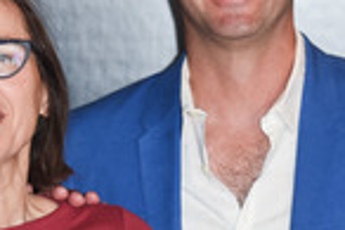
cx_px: -26
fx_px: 3542
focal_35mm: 370
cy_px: 159
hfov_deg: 5.6
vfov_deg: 3.7
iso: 1600
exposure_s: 1/250
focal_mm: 120
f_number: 4
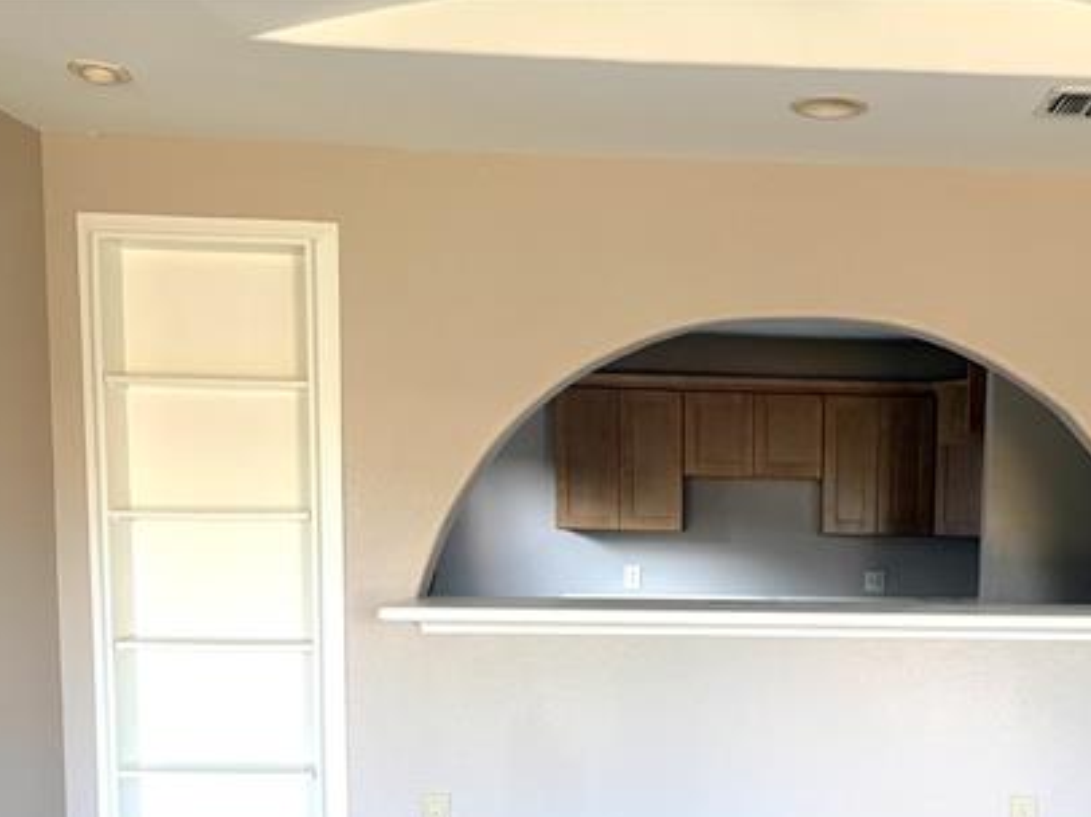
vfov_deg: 34.2
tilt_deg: -4.6
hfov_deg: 44.1
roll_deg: -0.5
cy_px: 640
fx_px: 1291
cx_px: 838
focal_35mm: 41
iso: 125
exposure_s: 1/111
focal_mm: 5.96
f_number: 1.6
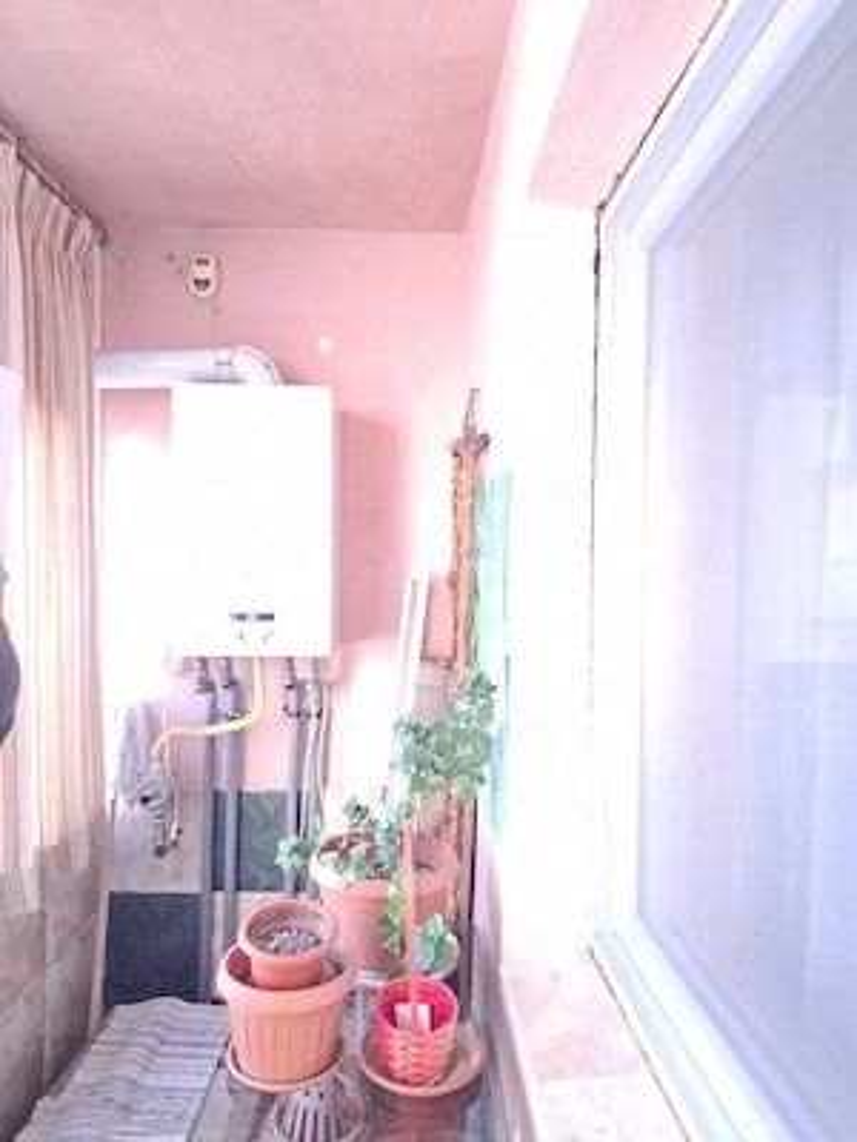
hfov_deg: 58.9
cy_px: 571
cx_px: 428
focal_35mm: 23
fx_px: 759
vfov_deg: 73.9
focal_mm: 5.54
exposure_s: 1/50
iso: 320
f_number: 1.8
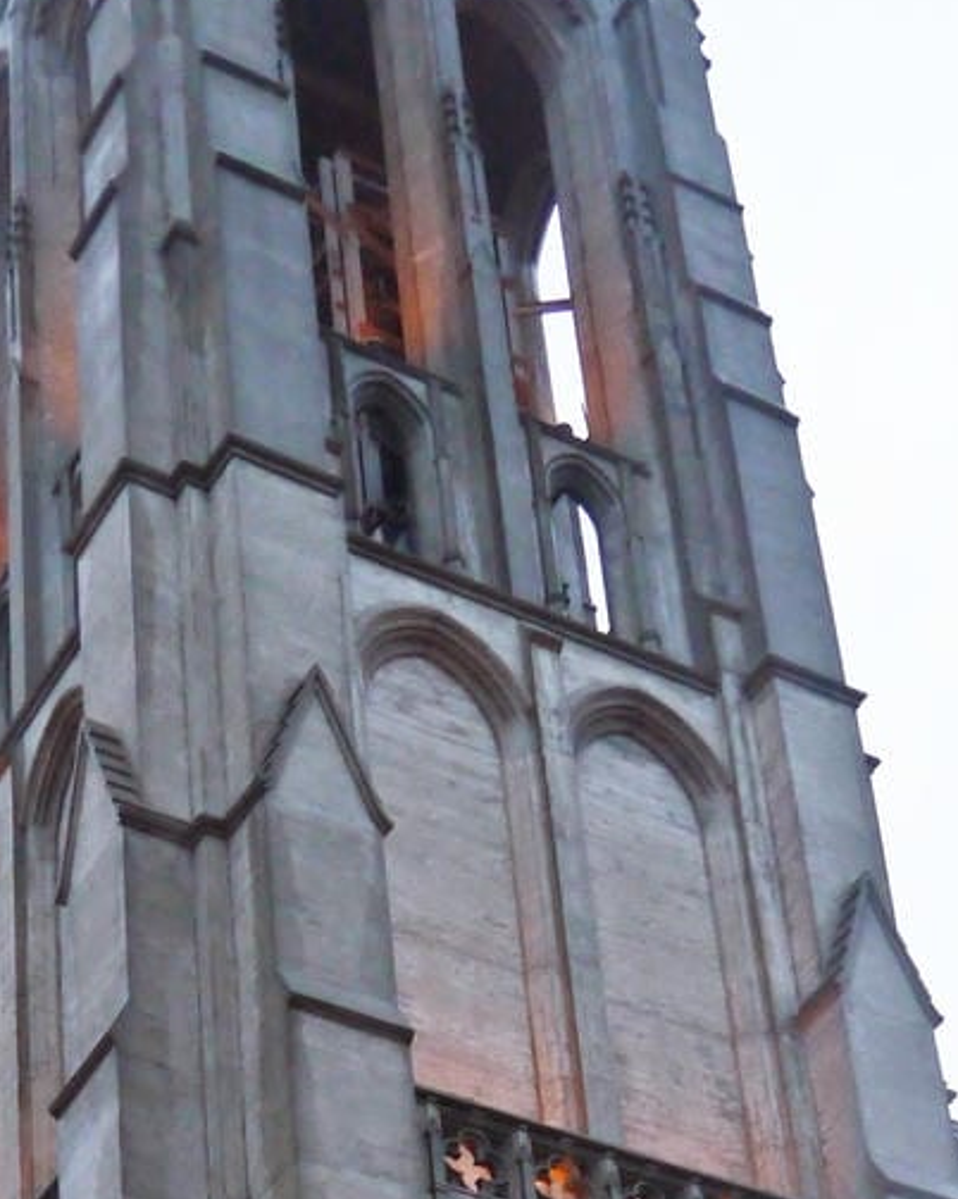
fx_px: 3085
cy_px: 1681
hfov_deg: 17.6
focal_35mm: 87
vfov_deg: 19.7
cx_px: 570
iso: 640
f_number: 3.5
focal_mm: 14
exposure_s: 1/125
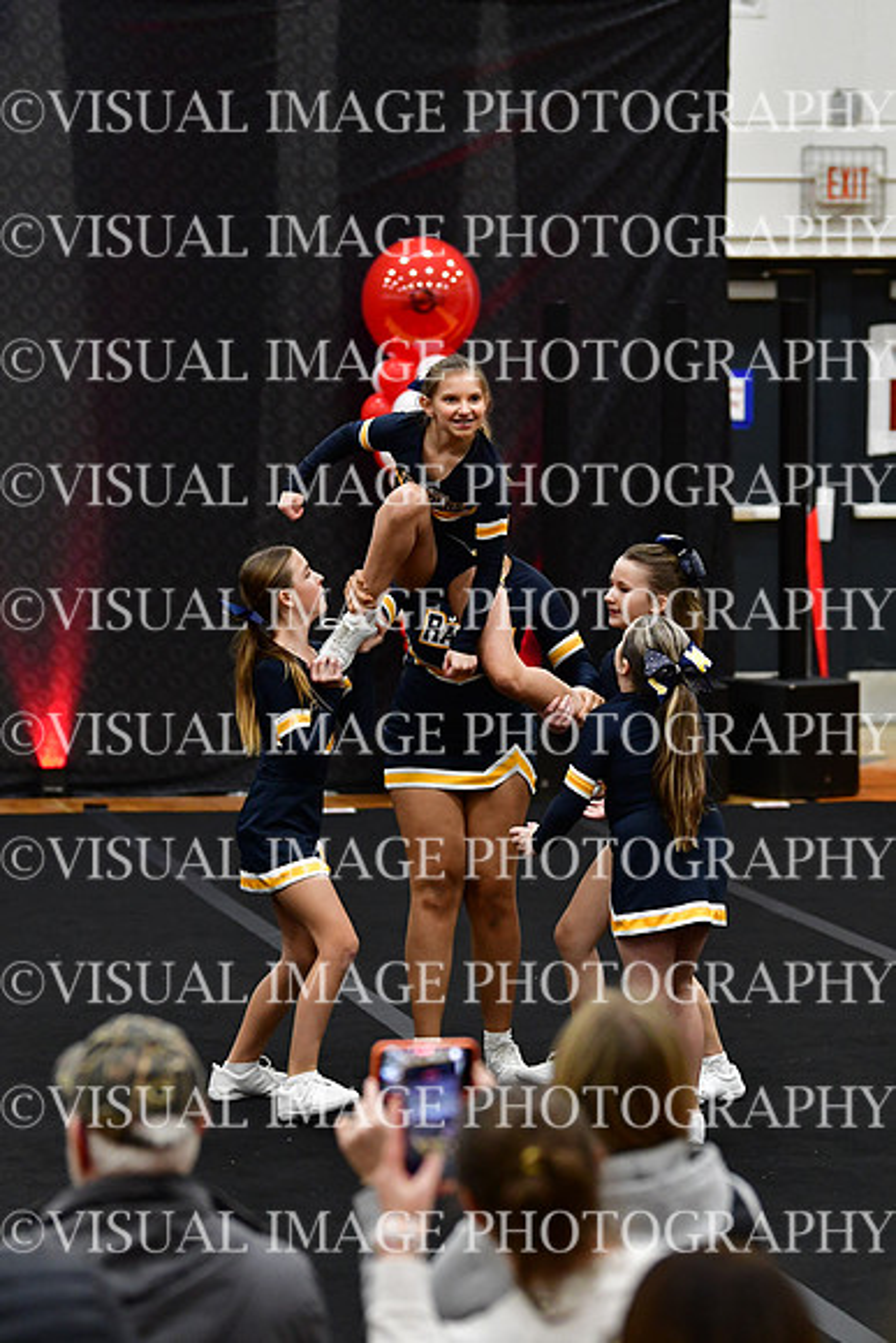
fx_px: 6156
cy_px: 672
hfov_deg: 8.3
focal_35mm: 165
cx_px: 448
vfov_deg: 12.4
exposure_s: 1/800
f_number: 2.8
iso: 4000
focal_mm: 110
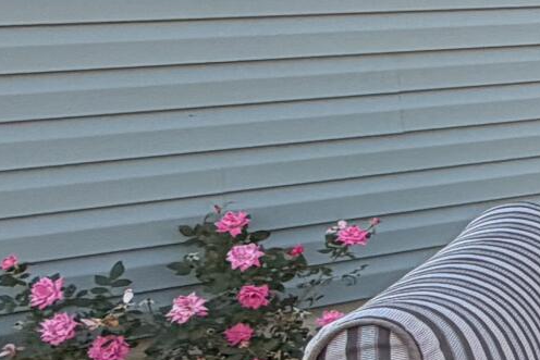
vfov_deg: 15.4
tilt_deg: -3.7
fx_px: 1320
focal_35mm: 88
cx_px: 1386
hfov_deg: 13.7
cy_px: 49
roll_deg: +1.5
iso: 40
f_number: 2.2
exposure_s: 1/239
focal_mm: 2.22
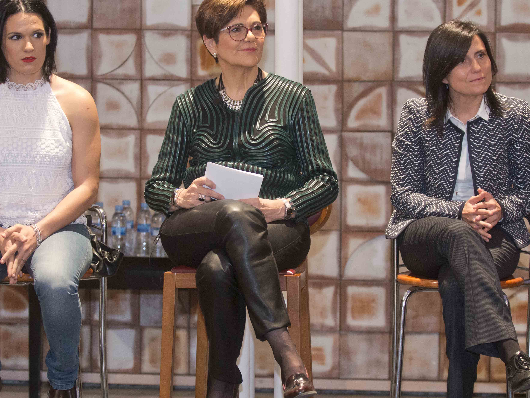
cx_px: 252
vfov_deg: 10.5
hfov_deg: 14.0
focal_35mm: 141
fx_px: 2159
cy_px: 213
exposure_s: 1/60
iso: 1600
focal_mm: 70
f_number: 2.8
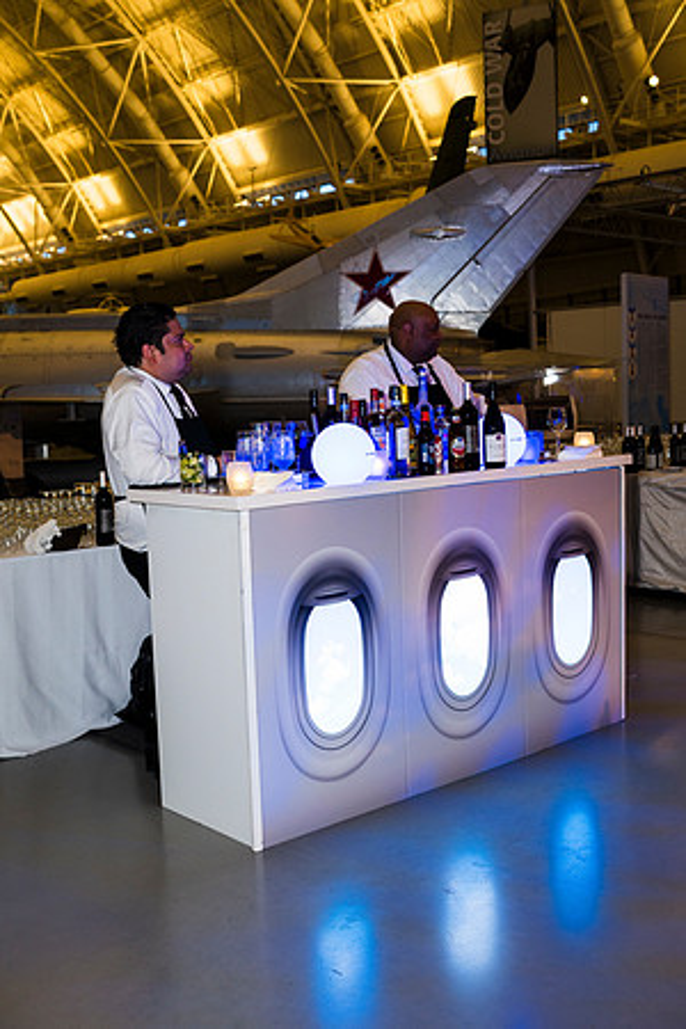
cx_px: 343
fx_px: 1000
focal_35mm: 35
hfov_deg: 37.9
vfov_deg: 54.4
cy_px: 514
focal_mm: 35
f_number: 3.5
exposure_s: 1/50
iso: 560
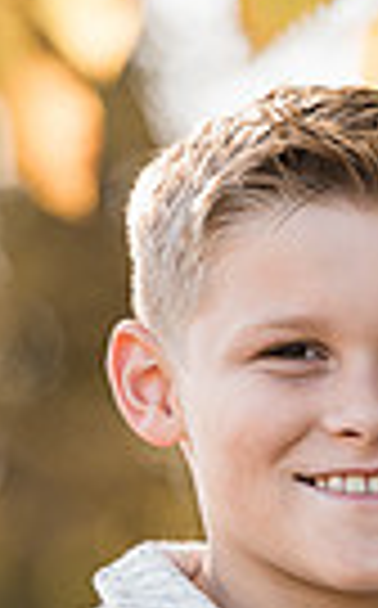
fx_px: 10136
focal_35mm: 613
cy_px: 689
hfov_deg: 2.1
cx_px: 369
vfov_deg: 3.4
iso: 500
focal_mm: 180
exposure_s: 1/640
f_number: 3.5
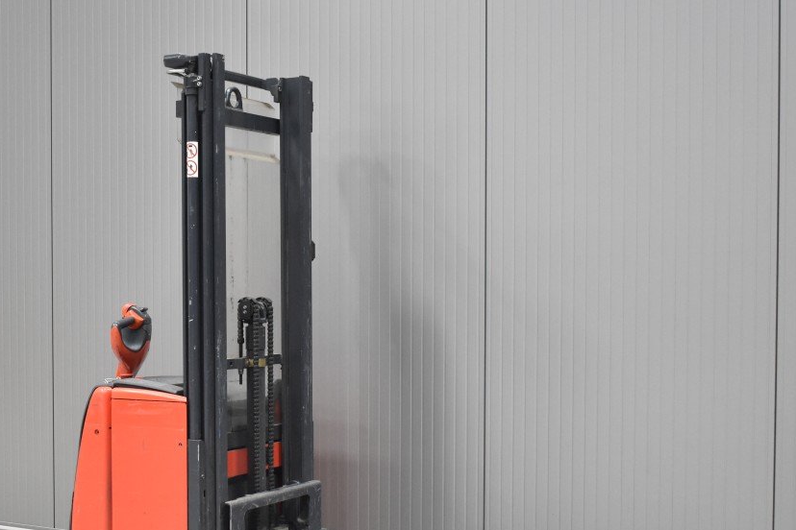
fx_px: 1298
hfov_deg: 34.0
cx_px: 336
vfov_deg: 23.0
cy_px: 337
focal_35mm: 59
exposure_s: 1/60
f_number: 4
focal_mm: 27
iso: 2000
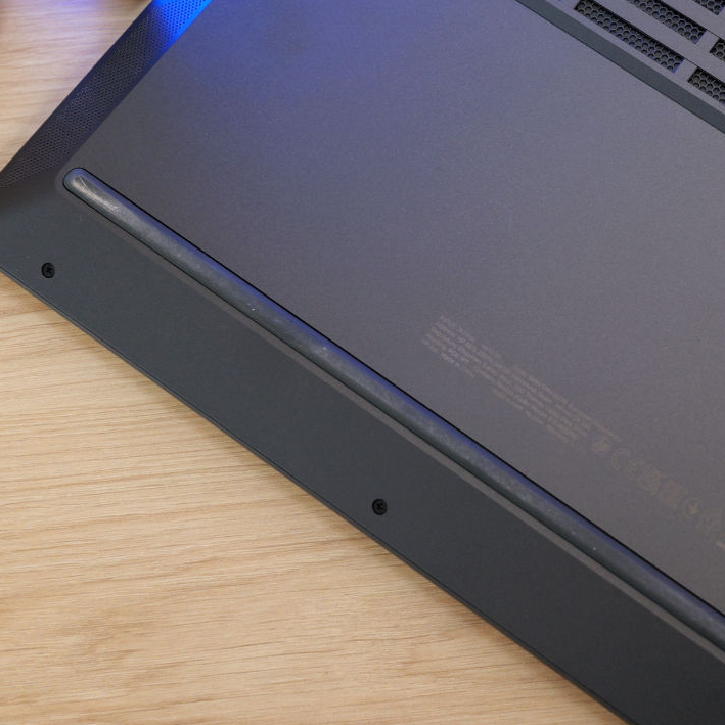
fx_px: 1635
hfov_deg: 23.3
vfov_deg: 24.6
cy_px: 140
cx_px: 824
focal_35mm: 69
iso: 800
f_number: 4.5
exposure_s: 1/50
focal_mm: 30
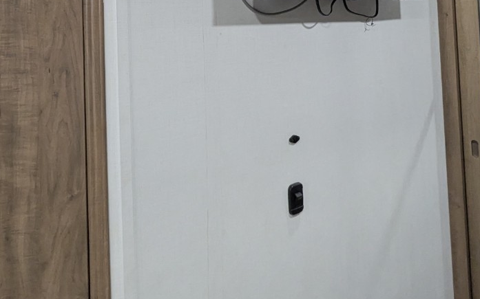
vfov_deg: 33.9
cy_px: -1
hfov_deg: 56.3
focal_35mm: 34
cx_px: 194
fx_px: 445
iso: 417
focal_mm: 2.35
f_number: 2.2
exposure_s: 1/50.8
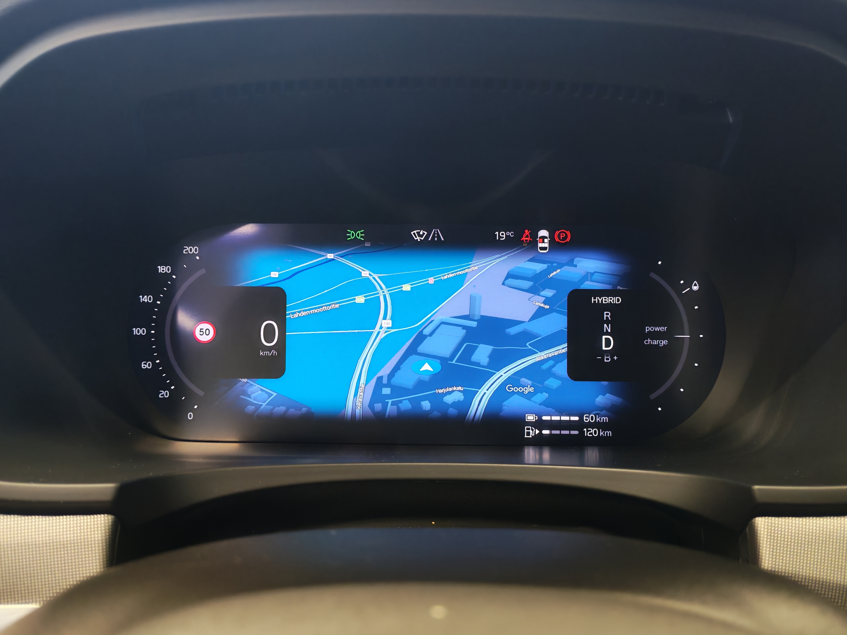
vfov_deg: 46.8
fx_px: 734
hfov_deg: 60.0
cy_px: 318
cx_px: 424
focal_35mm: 30
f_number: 1.9
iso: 1787
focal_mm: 6.12
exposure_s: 1/33.3
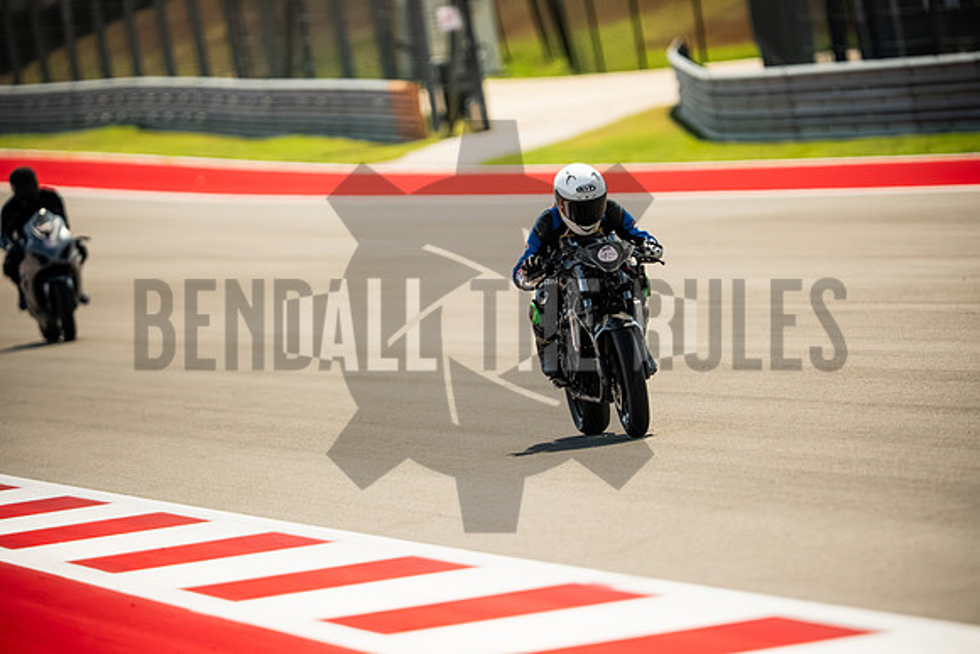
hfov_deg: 4.9
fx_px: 11435
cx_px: 490
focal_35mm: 420
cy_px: 327
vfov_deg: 3.3
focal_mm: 280
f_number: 2.8
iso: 1600
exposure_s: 1/8000
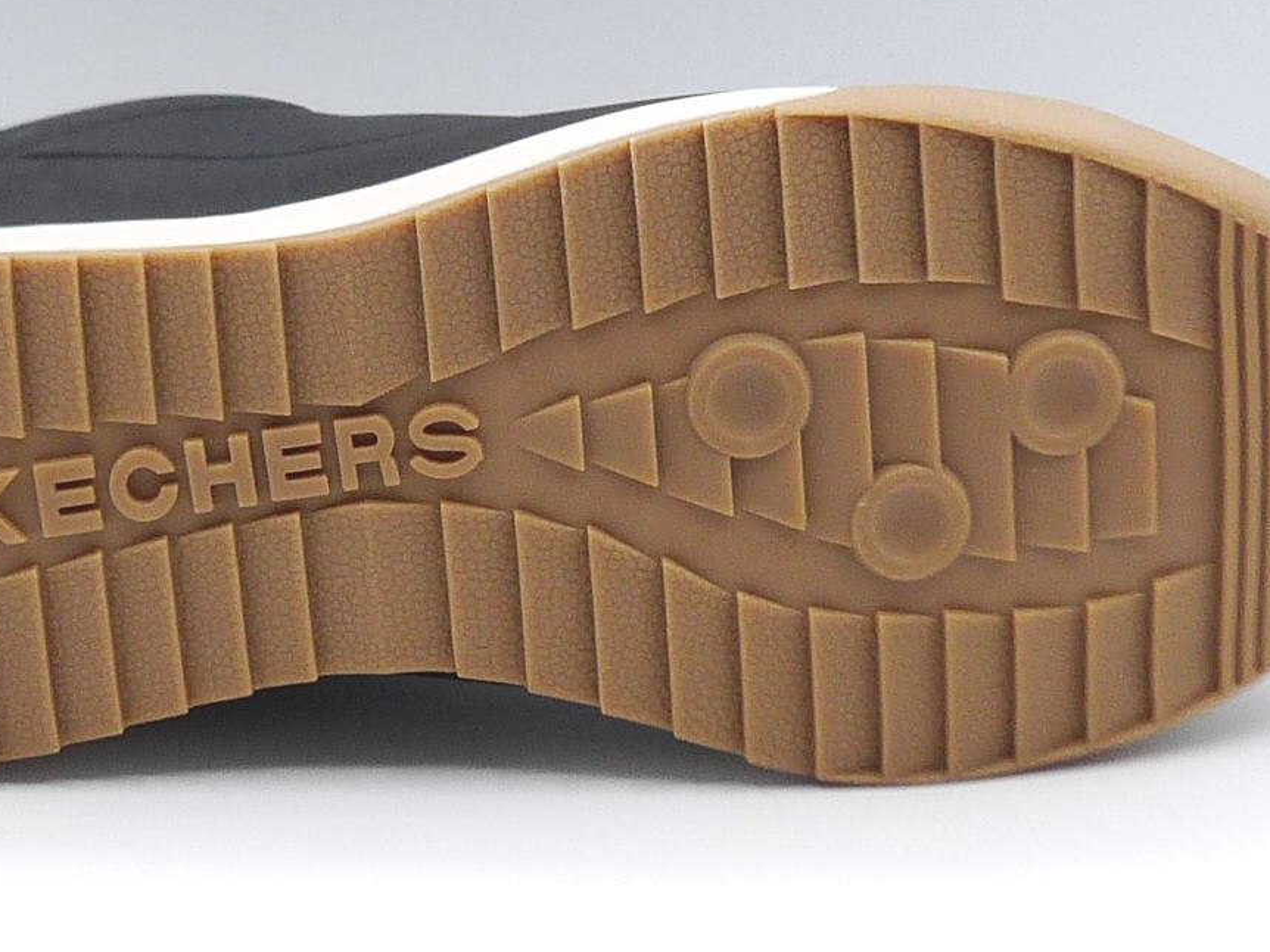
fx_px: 3338
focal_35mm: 91
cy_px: 473
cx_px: 520
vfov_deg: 16.2
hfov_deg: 21.5
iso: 100
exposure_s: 1/200
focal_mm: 4.8
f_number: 4
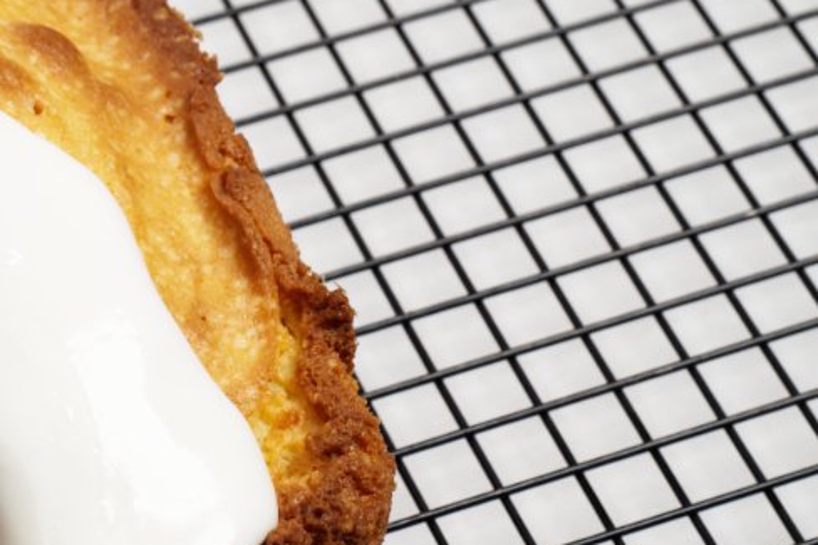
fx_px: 3521
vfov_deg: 8.8
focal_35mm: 155
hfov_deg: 13.1
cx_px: -27
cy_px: 100
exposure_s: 1/100
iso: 100
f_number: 10
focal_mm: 63
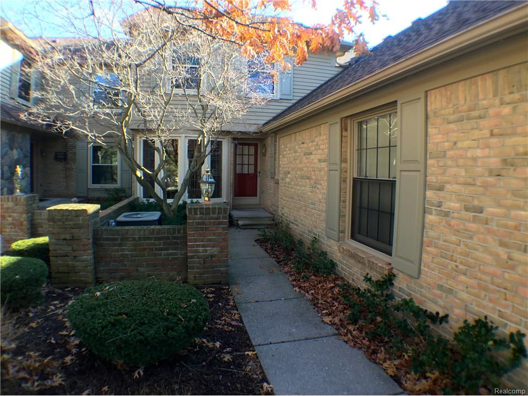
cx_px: 264
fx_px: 442
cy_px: 198
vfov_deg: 48.2
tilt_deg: -3.7
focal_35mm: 29
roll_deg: -0.1
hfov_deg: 61.7
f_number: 2.2
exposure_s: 1/120
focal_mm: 4.15
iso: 32
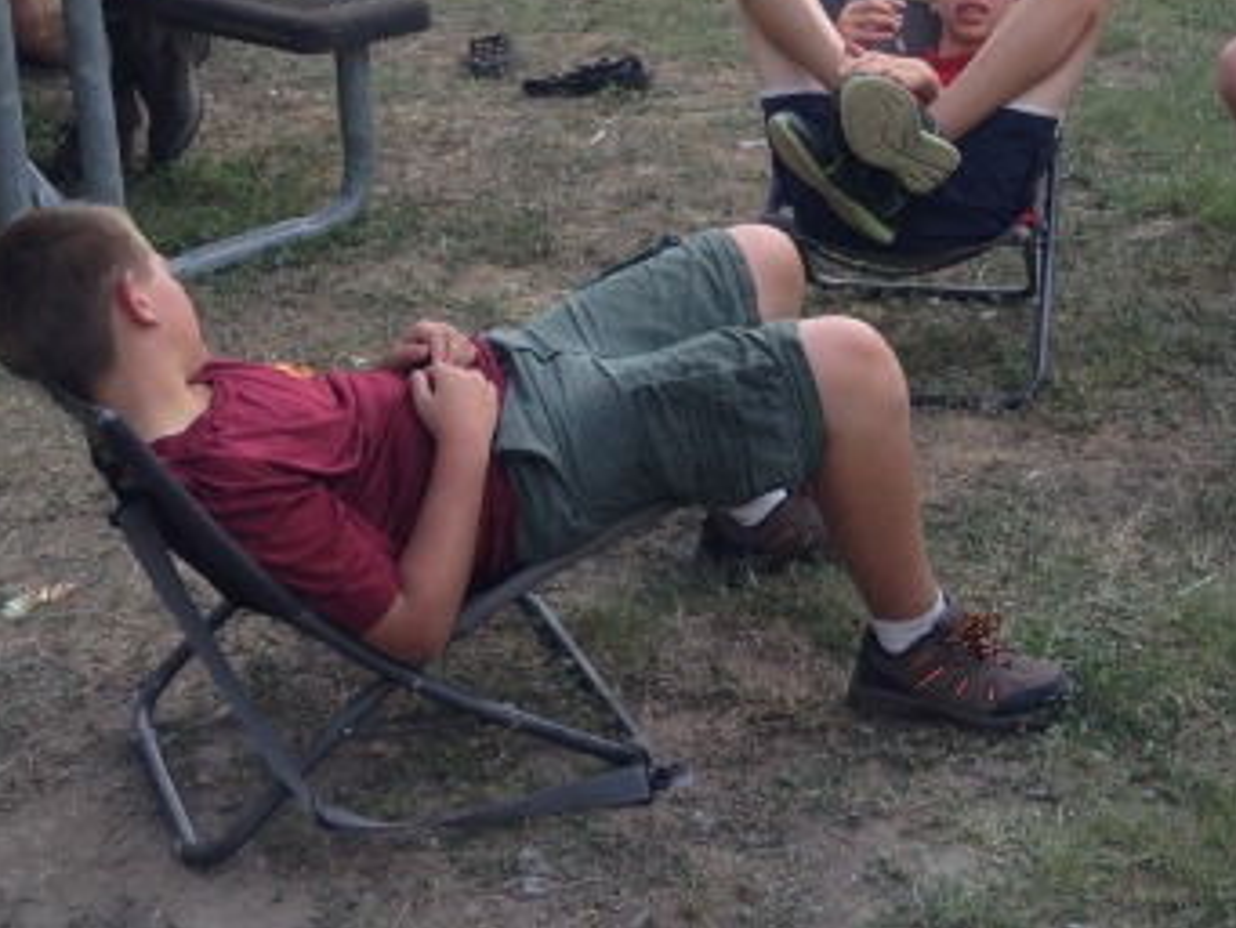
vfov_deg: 17.7
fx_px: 2929
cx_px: 1026
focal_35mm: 82
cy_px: 76
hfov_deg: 23.4
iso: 50
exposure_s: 1/267
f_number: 2.4
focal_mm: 4.28
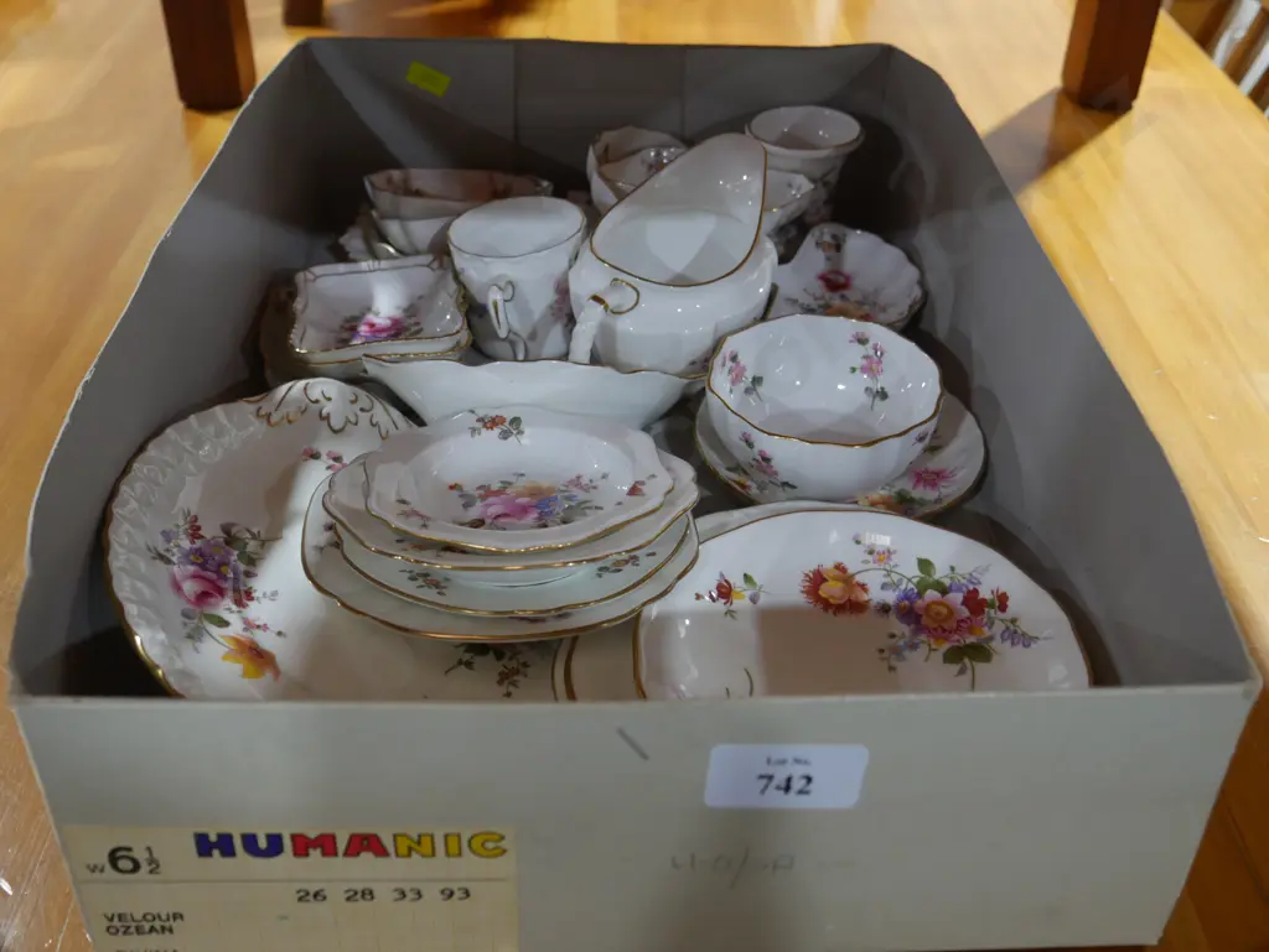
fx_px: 1394
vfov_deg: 37.8
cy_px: 476
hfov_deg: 49.0
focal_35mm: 38
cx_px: 634
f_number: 4.1
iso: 1000
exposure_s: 1/60
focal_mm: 19
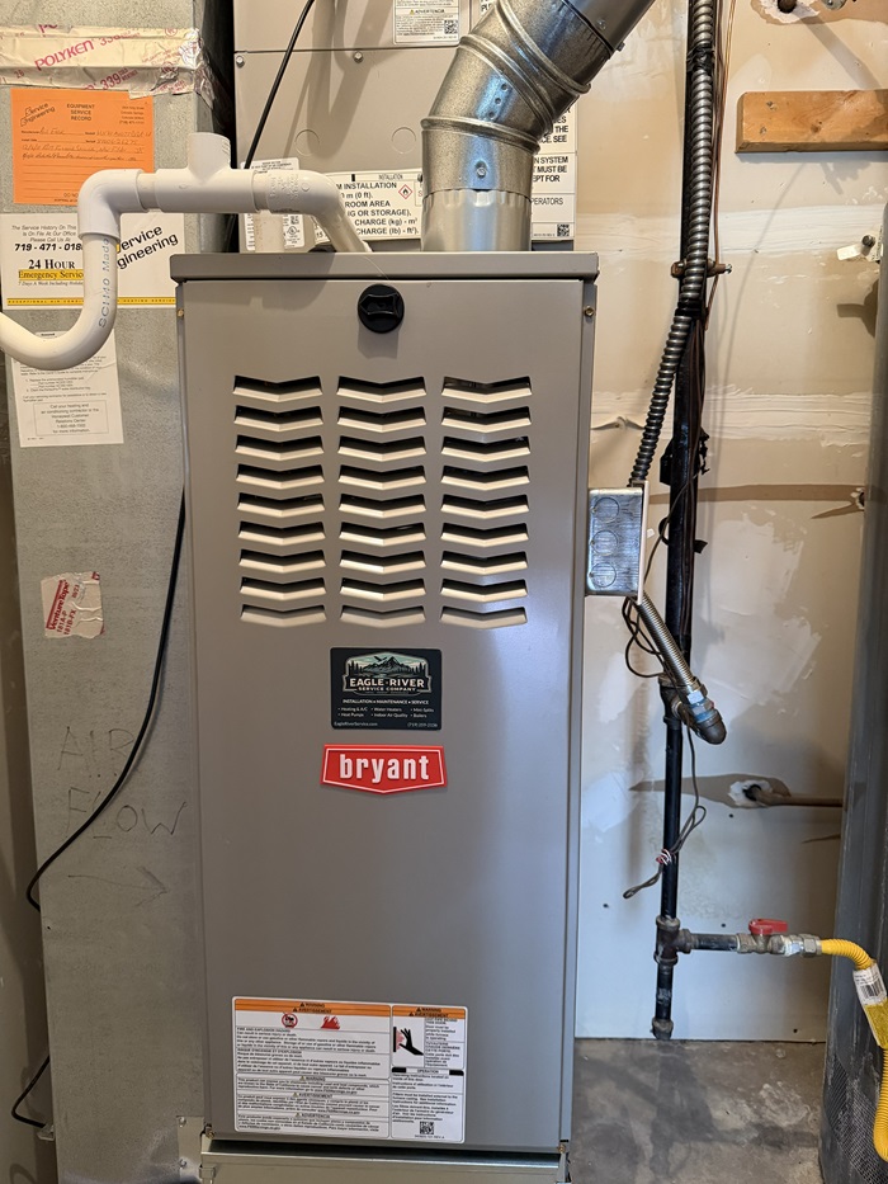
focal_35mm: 24
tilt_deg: -7.3
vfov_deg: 71.6
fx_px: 821
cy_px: 592
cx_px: 444
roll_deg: +0.0
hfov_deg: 56.8
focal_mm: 6.76
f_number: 1.78
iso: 500
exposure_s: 1/60
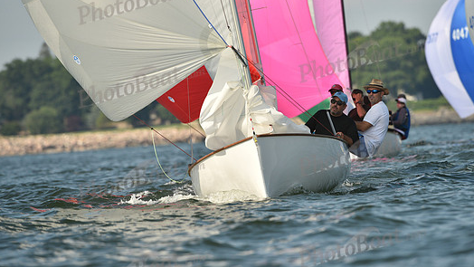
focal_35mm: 464
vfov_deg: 2.6
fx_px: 5833
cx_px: 252
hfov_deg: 4.7
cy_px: 119
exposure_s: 1/1250
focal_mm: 400
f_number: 6.3
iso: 250
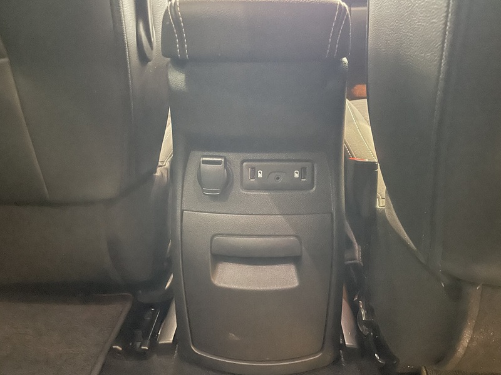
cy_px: 188
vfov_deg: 53.1
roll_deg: +0.6
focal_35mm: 26
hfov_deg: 67.3
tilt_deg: -23.2
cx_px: 250
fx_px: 376
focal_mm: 4.2
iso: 800
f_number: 1.6
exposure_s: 1/8
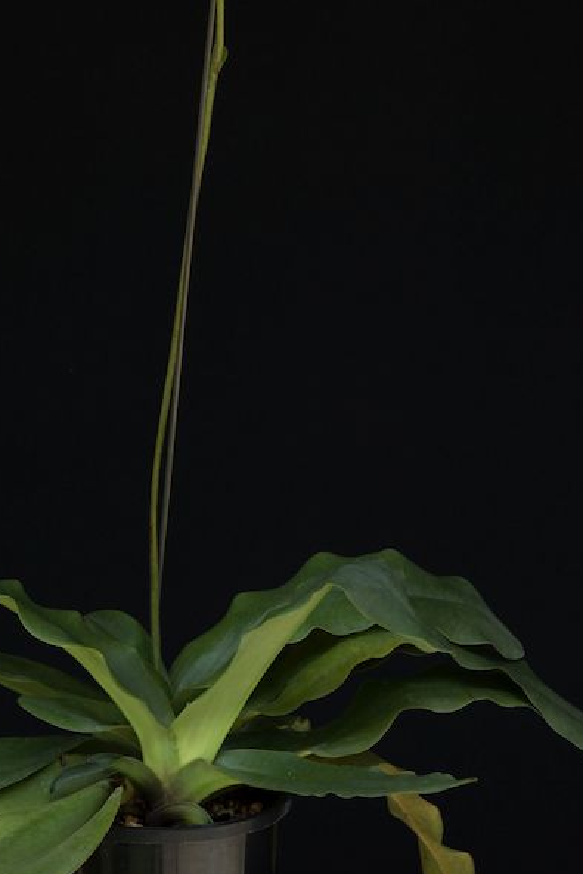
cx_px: 151
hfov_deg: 11.3
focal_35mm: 121
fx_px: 2937
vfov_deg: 16.8
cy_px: 210
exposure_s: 1/200
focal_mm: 70
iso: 1000
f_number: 13
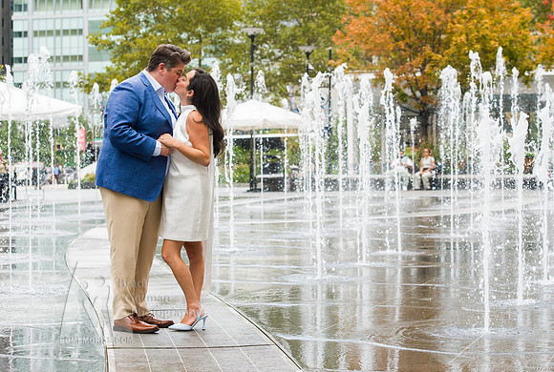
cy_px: 154
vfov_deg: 15.2
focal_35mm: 91
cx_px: 264
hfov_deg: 22.4
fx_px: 1397
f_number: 5
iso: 800
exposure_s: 1/320
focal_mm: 75
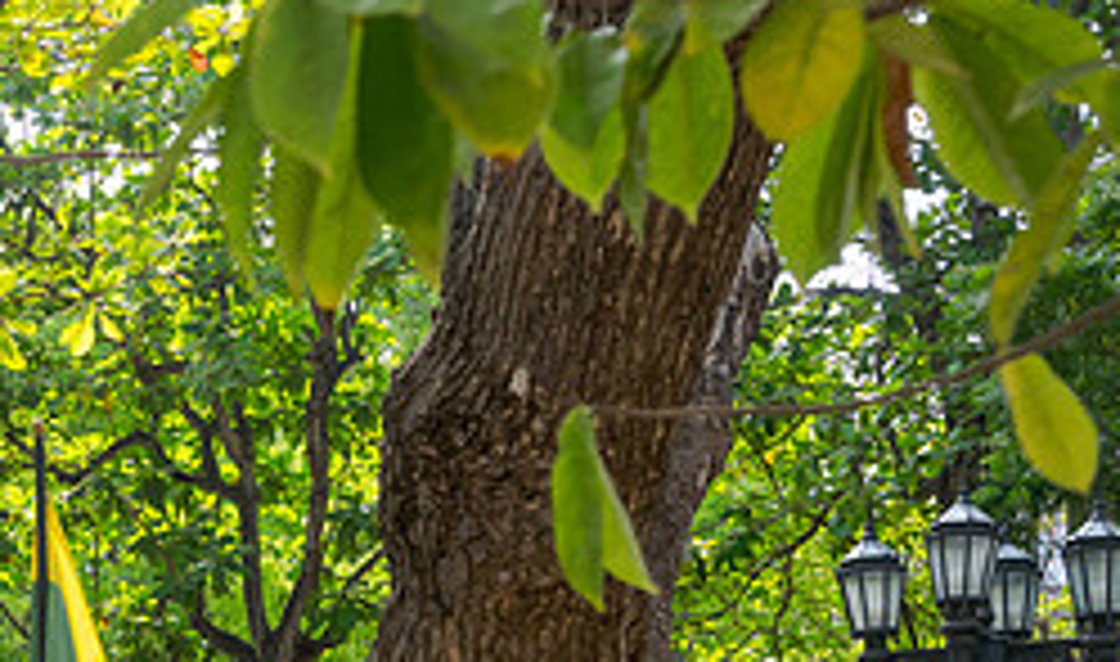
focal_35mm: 94
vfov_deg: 12.9
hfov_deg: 19.9
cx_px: -473
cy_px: 857
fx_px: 2825
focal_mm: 30
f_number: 7.1
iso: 400
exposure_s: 1/250
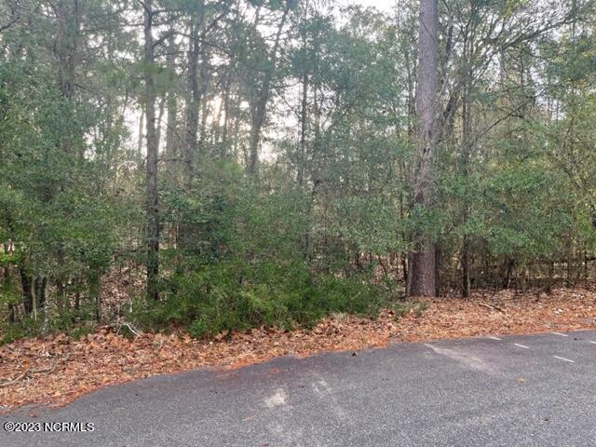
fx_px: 448
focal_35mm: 26
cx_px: 298
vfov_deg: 53.1
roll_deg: -0.3
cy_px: 224
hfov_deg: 67.3
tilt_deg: +2.2
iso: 40
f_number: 1.6
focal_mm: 5.1
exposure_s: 1/121
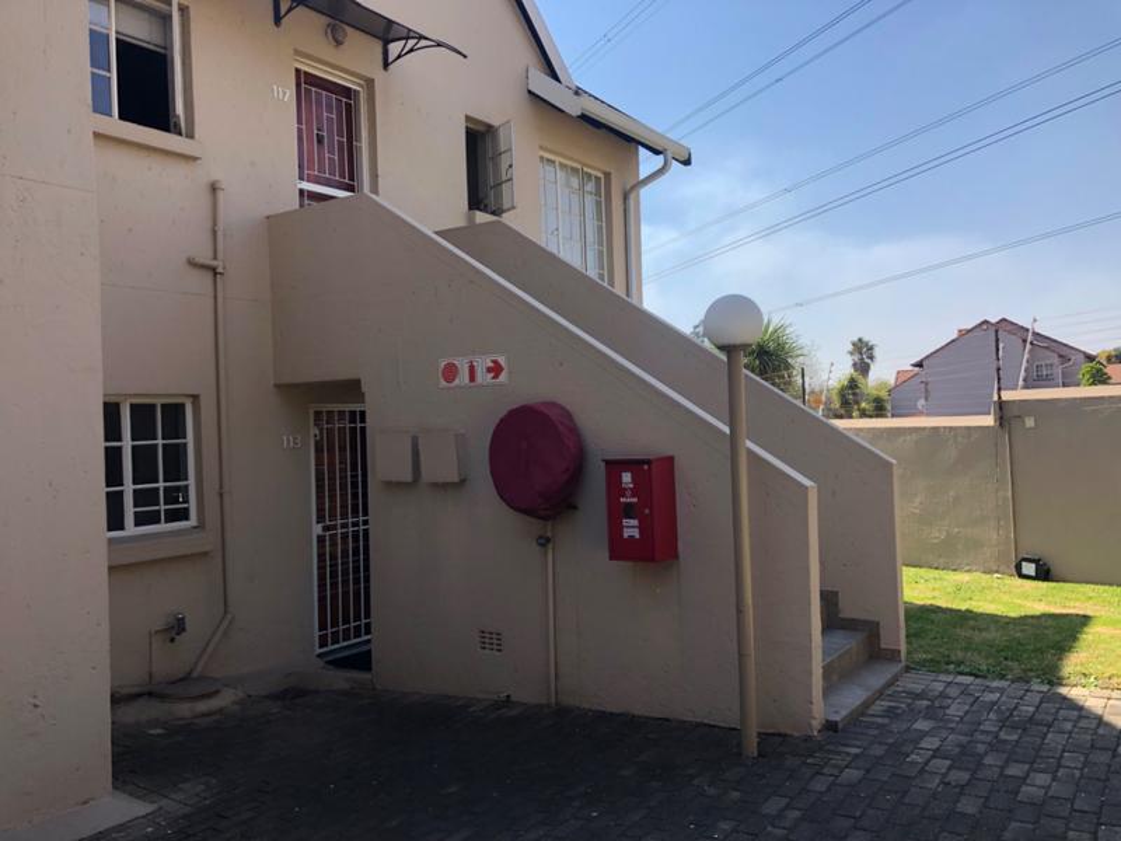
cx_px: 560
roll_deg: +2.1
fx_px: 907
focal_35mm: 28
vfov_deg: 49.7
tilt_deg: +1.6
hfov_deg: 63.4
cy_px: 420
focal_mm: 4
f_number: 1.8
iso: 20
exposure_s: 1/1091
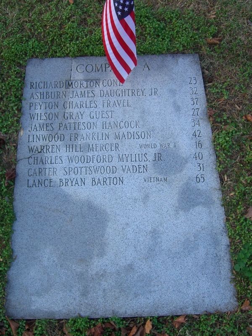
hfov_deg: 37.7
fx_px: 369
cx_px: 126
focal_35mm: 38
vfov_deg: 49.0
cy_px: 168
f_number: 2.8
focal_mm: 7.9
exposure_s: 1/60
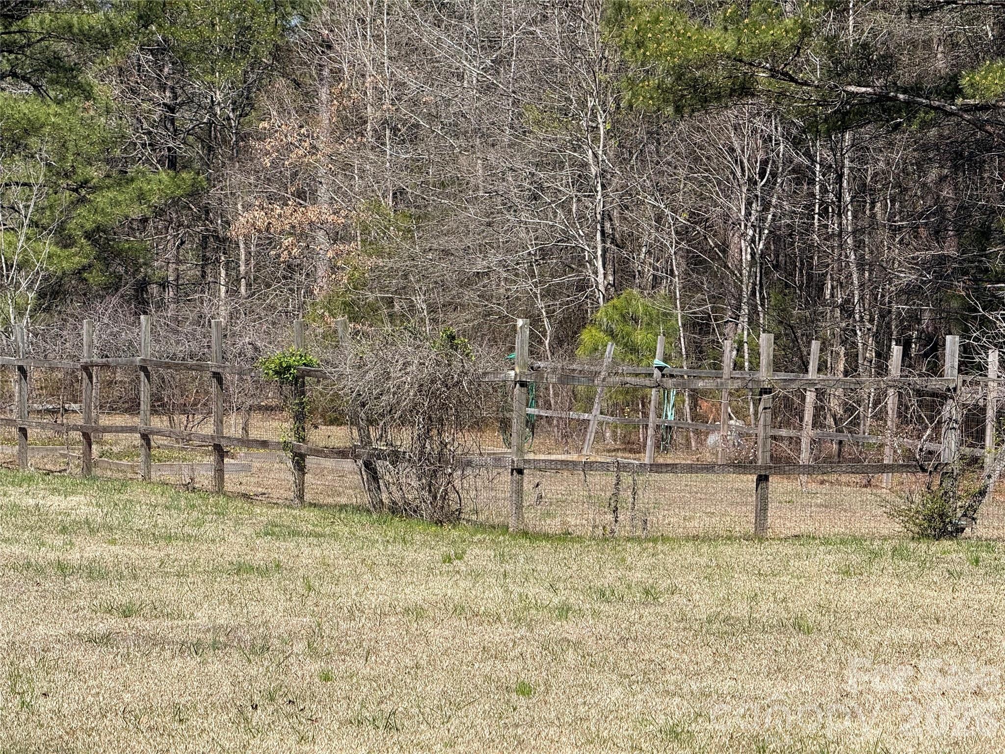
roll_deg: -1.3
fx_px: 3484
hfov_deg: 16.4
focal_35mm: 120
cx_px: 502
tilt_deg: +0.8
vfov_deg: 12.3
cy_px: 377
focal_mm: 15.66
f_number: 2.8
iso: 50
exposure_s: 1/1033
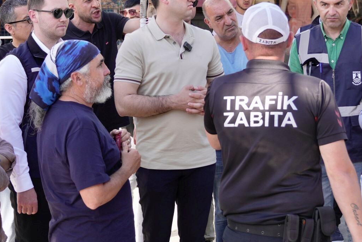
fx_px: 714
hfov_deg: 28.3
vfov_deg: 19.0
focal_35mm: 71
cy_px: 55
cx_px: 232
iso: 160
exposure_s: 1/500
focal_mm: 30
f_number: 2.8
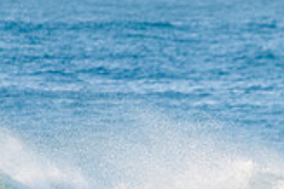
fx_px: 13957
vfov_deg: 0.8
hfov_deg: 1.2
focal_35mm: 1771
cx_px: 355
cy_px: 325
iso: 320
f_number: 5.6
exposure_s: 1/1600
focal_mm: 500
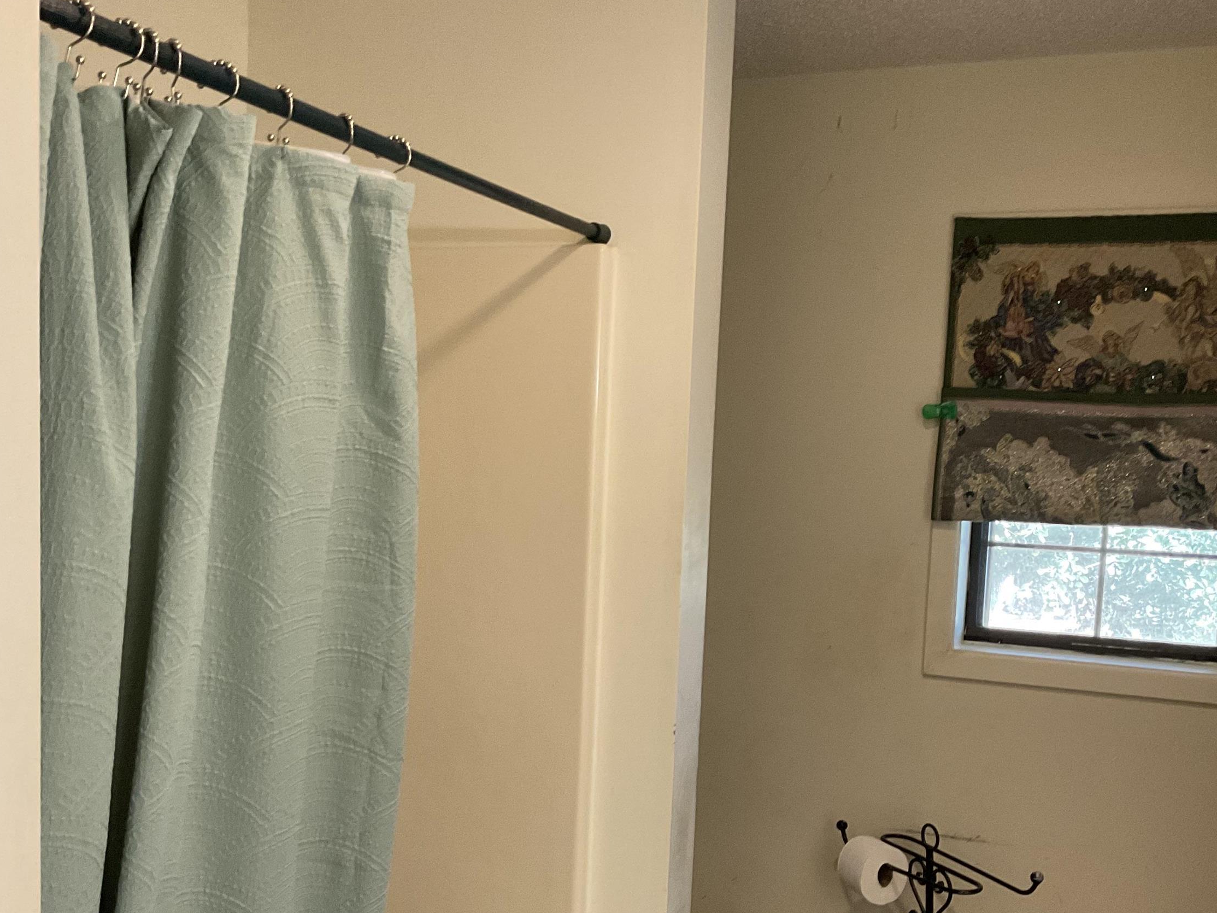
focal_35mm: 40
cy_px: 623
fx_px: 1406
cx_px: 657
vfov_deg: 35.5
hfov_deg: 46.8
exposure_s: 1/60
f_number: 1.8
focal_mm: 3
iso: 250
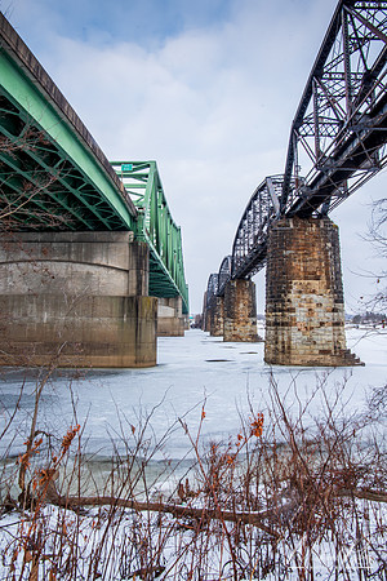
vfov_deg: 84.0
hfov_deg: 61.9
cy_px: 290
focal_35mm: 20
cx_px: 194
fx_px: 322
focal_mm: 20
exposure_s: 1/15
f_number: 13
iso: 64
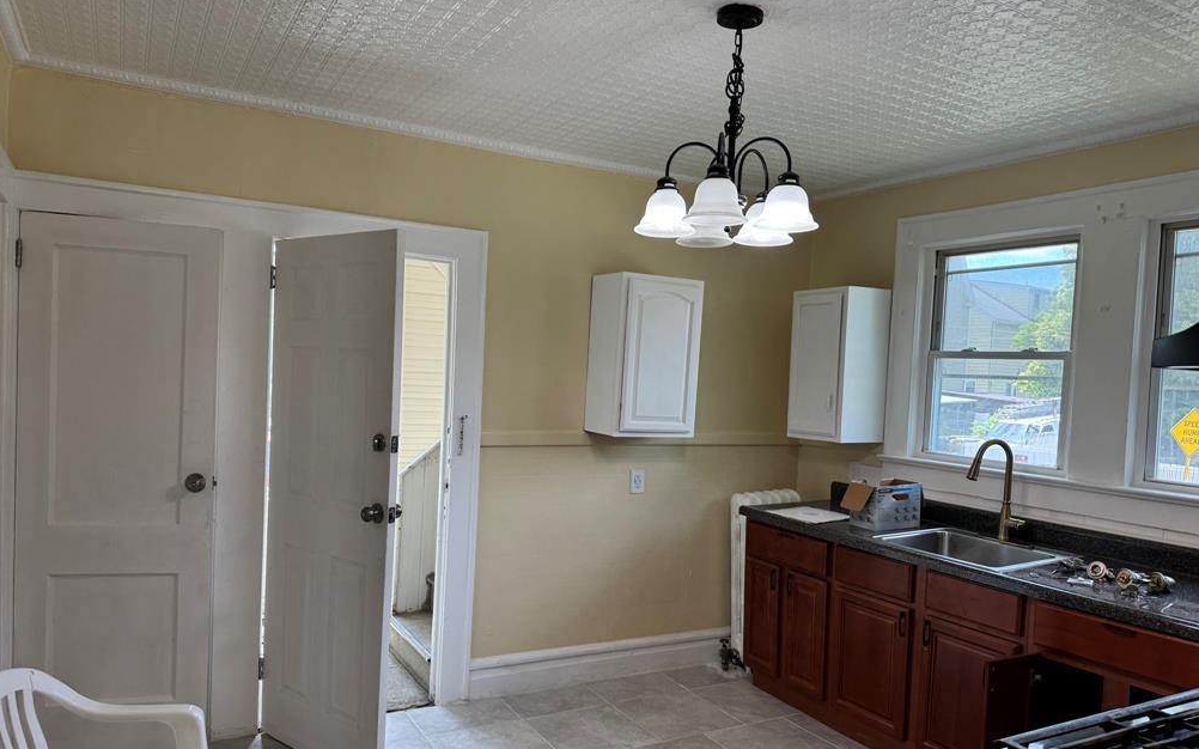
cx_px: 597
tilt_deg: -4.3
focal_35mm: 26
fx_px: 849
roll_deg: -3.1
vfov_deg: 47.5
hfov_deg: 70.4
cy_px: 425
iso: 50
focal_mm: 6.76
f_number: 1.78
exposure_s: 1/126
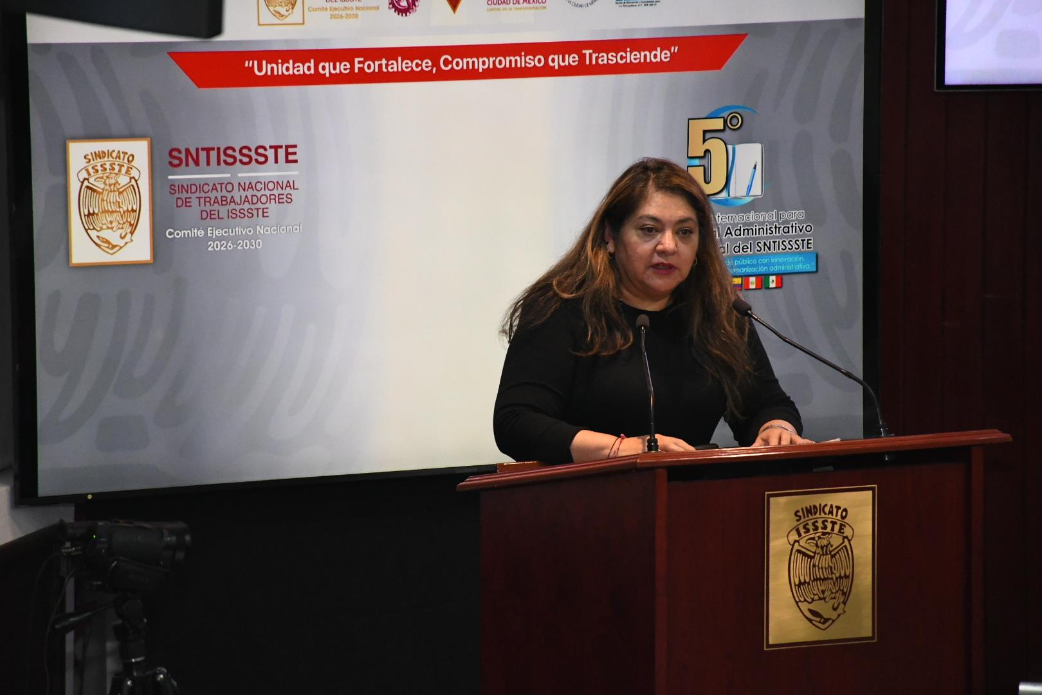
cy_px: 348
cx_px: 521
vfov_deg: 6.5
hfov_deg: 9.8
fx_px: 6078
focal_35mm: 210
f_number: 6.3
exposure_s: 1/125
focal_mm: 140
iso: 5000
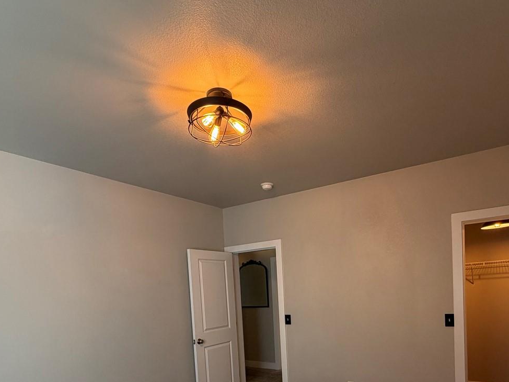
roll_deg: +2.7
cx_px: 287
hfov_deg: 73.6
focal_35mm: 23
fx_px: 338
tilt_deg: -1.7
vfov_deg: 54.8
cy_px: 306
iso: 200
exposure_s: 1/120
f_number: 2.2
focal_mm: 2.22
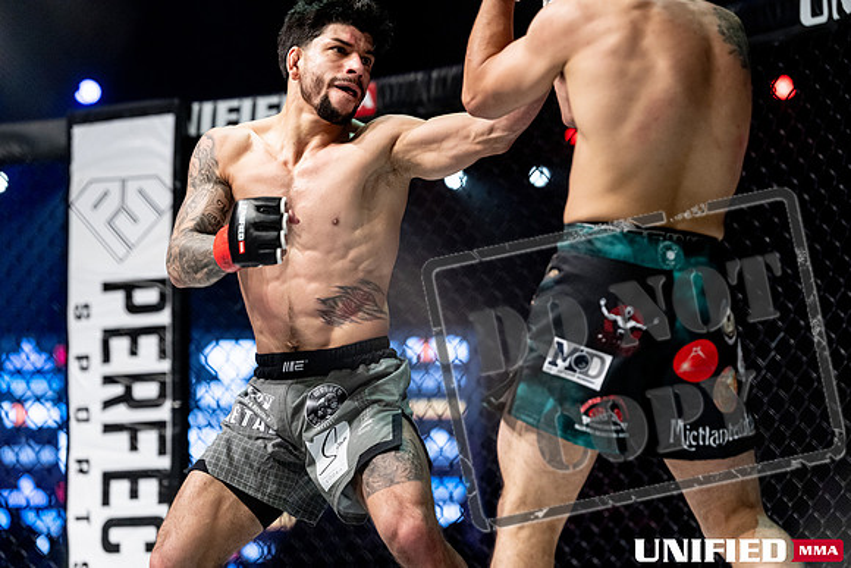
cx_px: 426
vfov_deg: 12.8
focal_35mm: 107
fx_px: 2530
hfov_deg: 19.1
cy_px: 284
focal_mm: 107
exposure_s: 1/1000
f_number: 2.8
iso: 2500
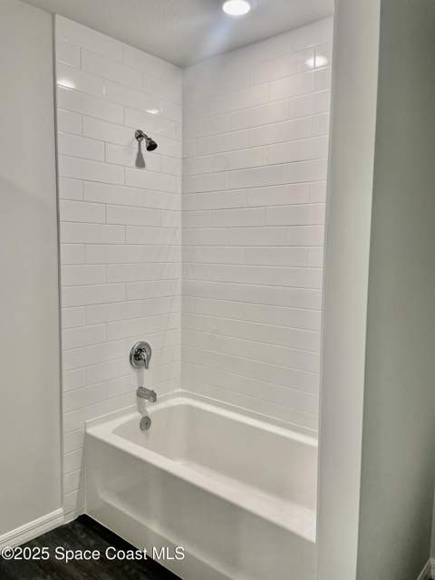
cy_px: 290
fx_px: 436
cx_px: 218
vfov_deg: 67.3
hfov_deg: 53.1
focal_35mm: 26
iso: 100
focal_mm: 4.2
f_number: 1.6
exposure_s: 1/120
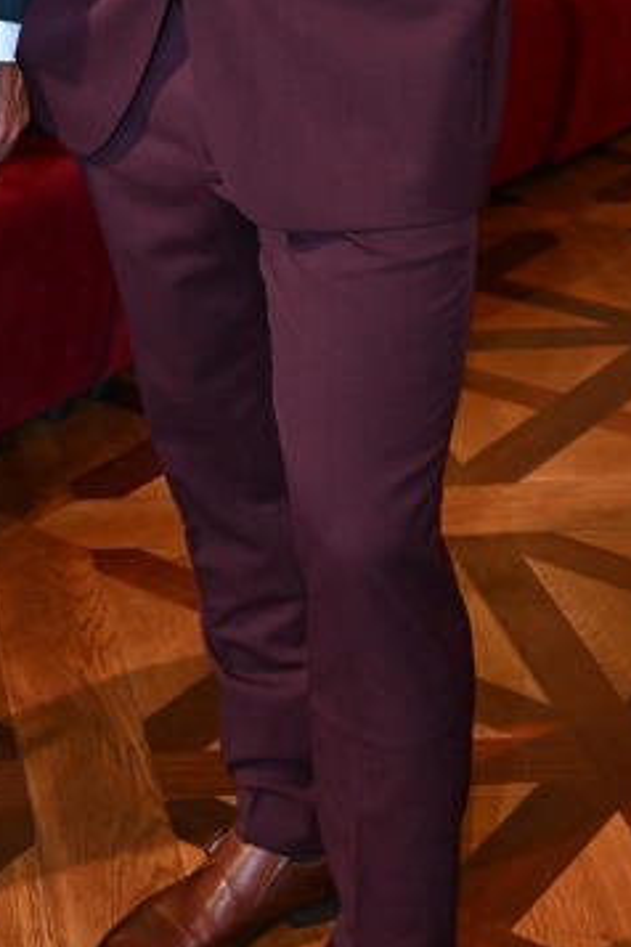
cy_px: -33
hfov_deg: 15.6
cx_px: -37
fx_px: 2246
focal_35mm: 85
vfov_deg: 22.7
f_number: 5
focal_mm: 29.5
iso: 1600
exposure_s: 1/160
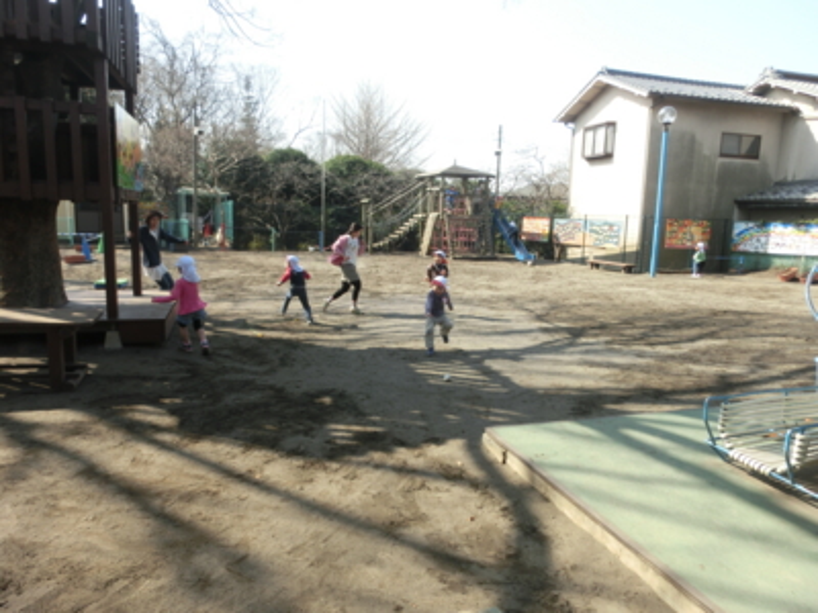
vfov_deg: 56.8
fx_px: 567
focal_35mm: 24
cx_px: 409
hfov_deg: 71.6
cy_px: 306
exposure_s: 1/500
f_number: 3
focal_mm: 4.24
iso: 80
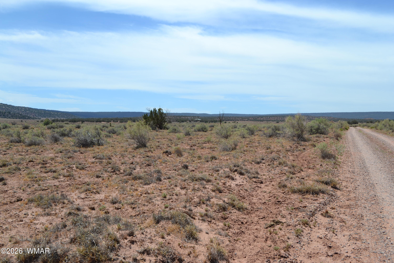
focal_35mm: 39
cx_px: 197
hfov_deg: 49.6
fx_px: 427
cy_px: 132
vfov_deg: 34.2
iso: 100
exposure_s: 1/250
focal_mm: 26
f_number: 8
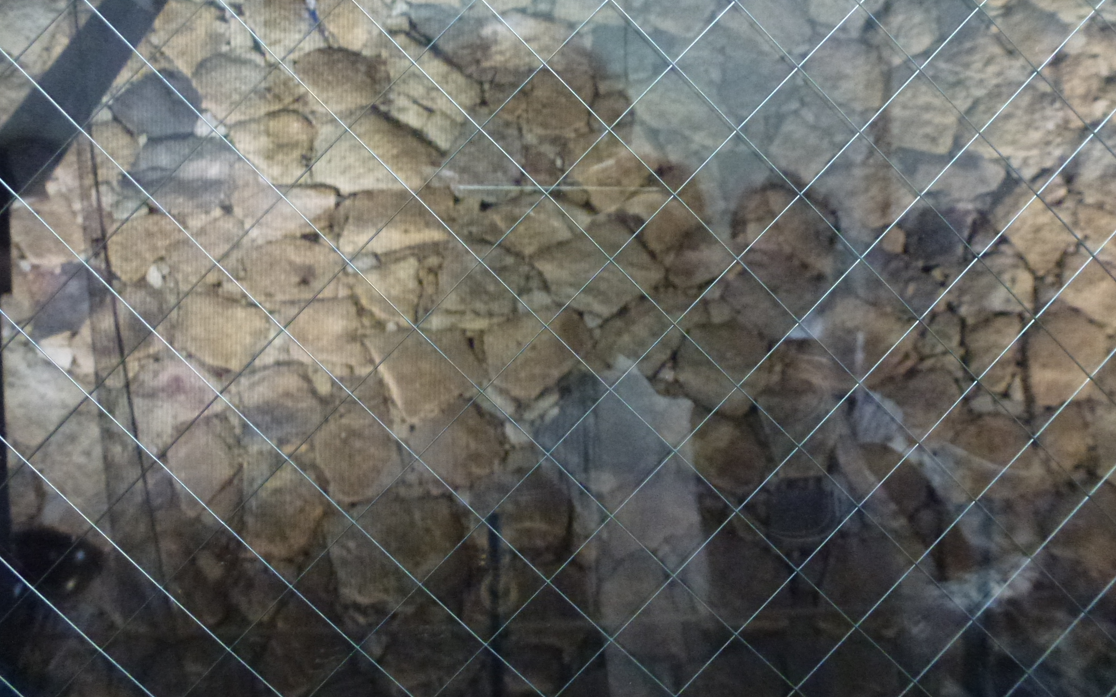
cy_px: 296
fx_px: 791
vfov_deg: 47.5
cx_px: 556
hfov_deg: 70.4
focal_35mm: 26
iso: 800
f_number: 3.3
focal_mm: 4.3
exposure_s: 1/40
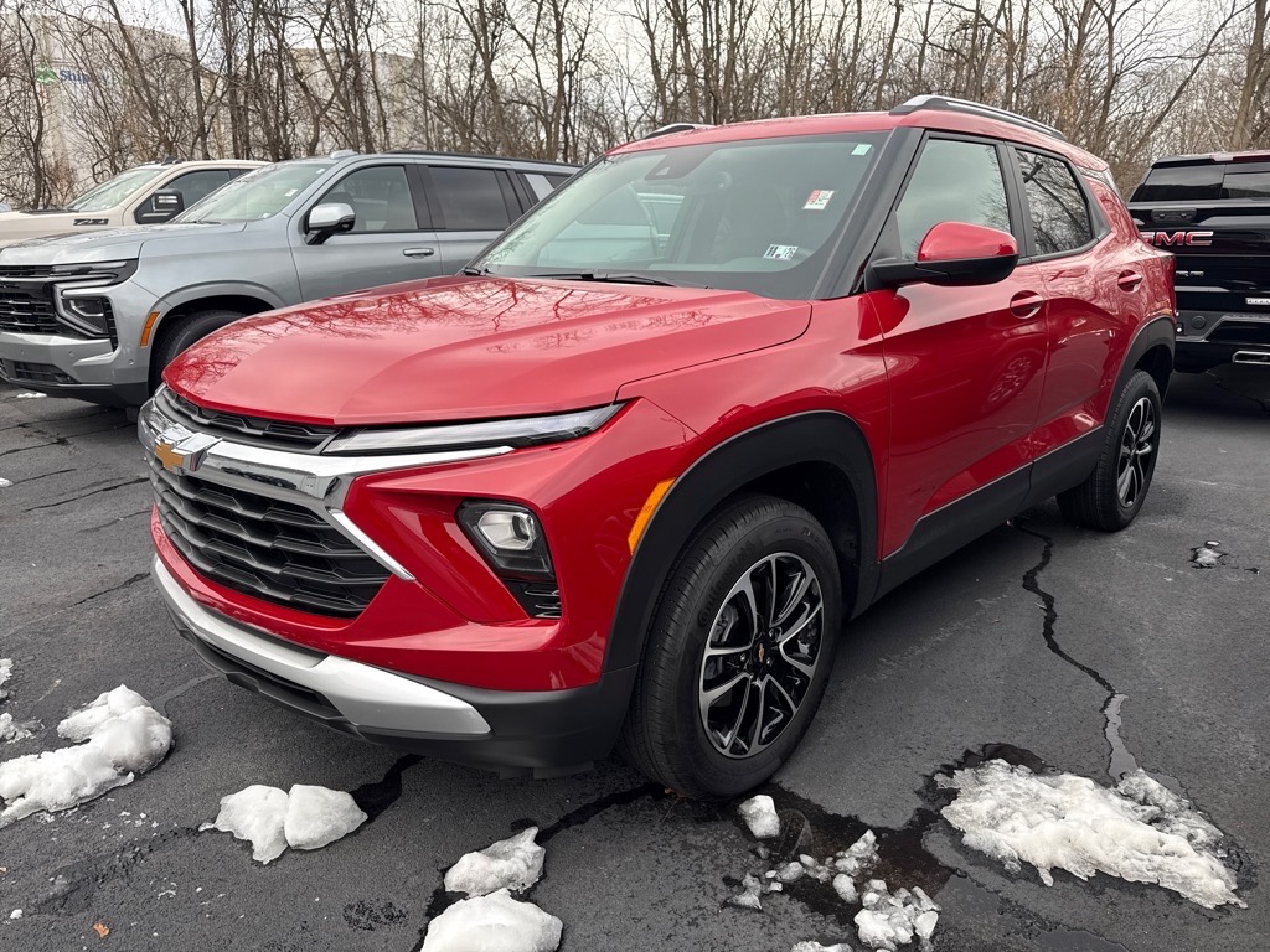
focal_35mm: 24
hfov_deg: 71.6
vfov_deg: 56.8
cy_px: 476
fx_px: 881
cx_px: 635
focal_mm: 6.76
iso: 80
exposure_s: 1/649
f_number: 1.78
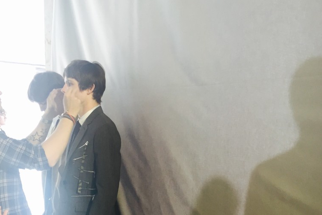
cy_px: 168
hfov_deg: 47.4
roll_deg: -2.8
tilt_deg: -6.2
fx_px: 367
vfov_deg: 31.9
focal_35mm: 41
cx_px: 162
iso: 64
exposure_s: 1/30
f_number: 2.2
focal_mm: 4.15
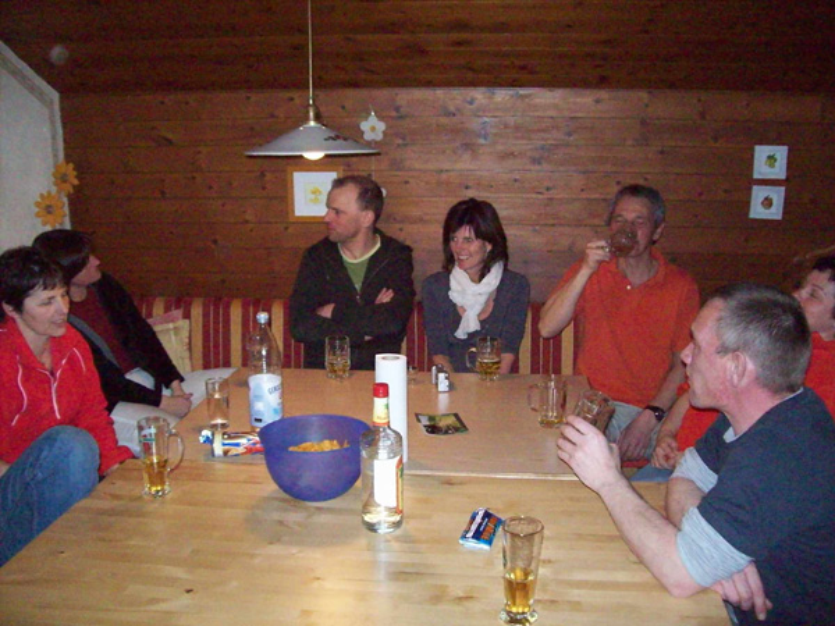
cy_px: 313
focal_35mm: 36
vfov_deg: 39.7
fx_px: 868
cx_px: 418
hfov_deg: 51.4
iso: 800
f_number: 2.7
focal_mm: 6
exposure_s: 1/128
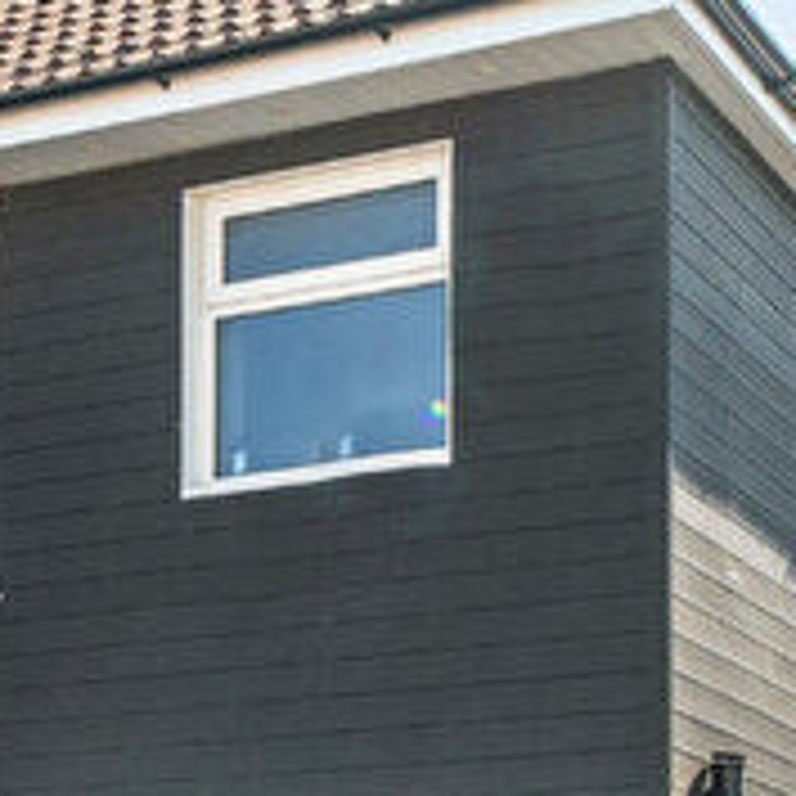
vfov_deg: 16.9
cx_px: 40
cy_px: 762
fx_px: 2628
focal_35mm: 101
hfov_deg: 16.9
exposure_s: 1/320
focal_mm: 20
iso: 400
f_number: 8
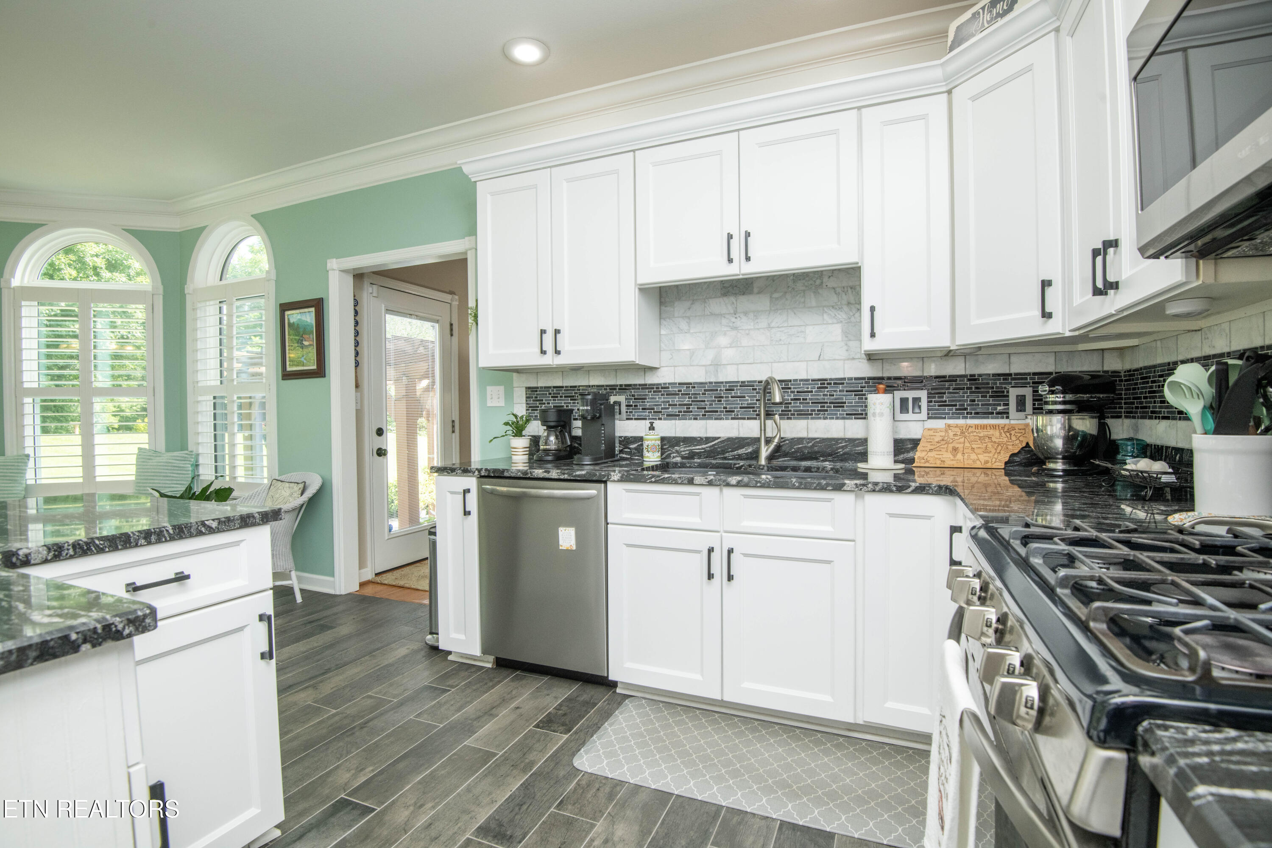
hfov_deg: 96.7
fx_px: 565
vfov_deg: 73.7
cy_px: 424
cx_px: 636
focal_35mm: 16
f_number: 9
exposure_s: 1/60
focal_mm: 16
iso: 400
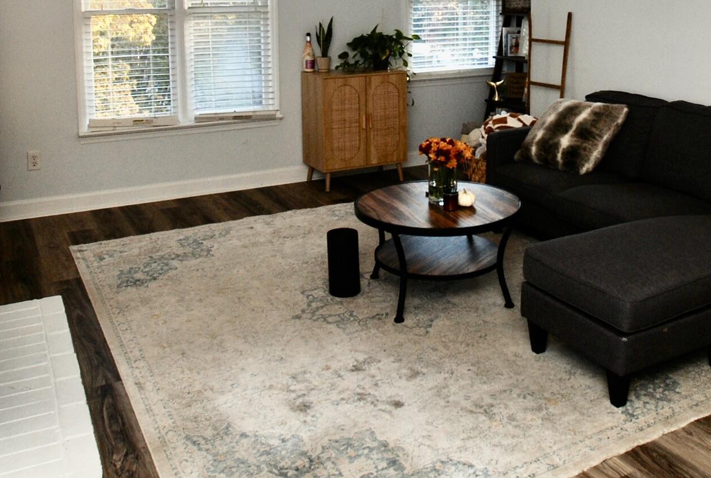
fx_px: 755
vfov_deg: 33.3
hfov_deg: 49.6
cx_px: 471
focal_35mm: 38
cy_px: 51
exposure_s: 1/60
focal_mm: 11
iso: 200
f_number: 4.5
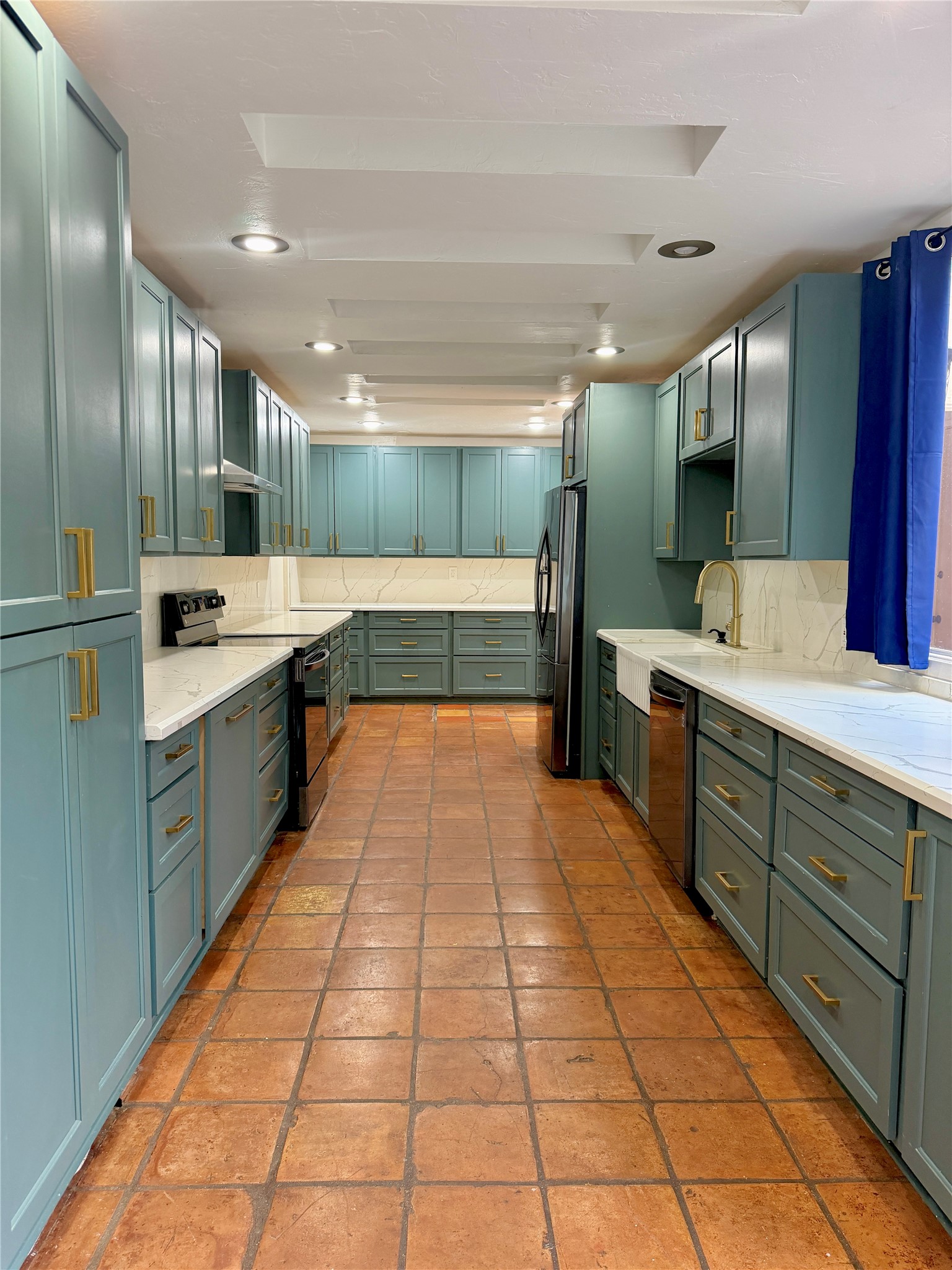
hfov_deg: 56.8
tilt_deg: -5.8
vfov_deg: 71.6
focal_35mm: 24
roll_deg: -0.8
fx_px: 880
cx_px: 476
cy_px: 635
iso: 200
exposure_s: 1/60
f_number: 1.78
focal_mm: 6.76
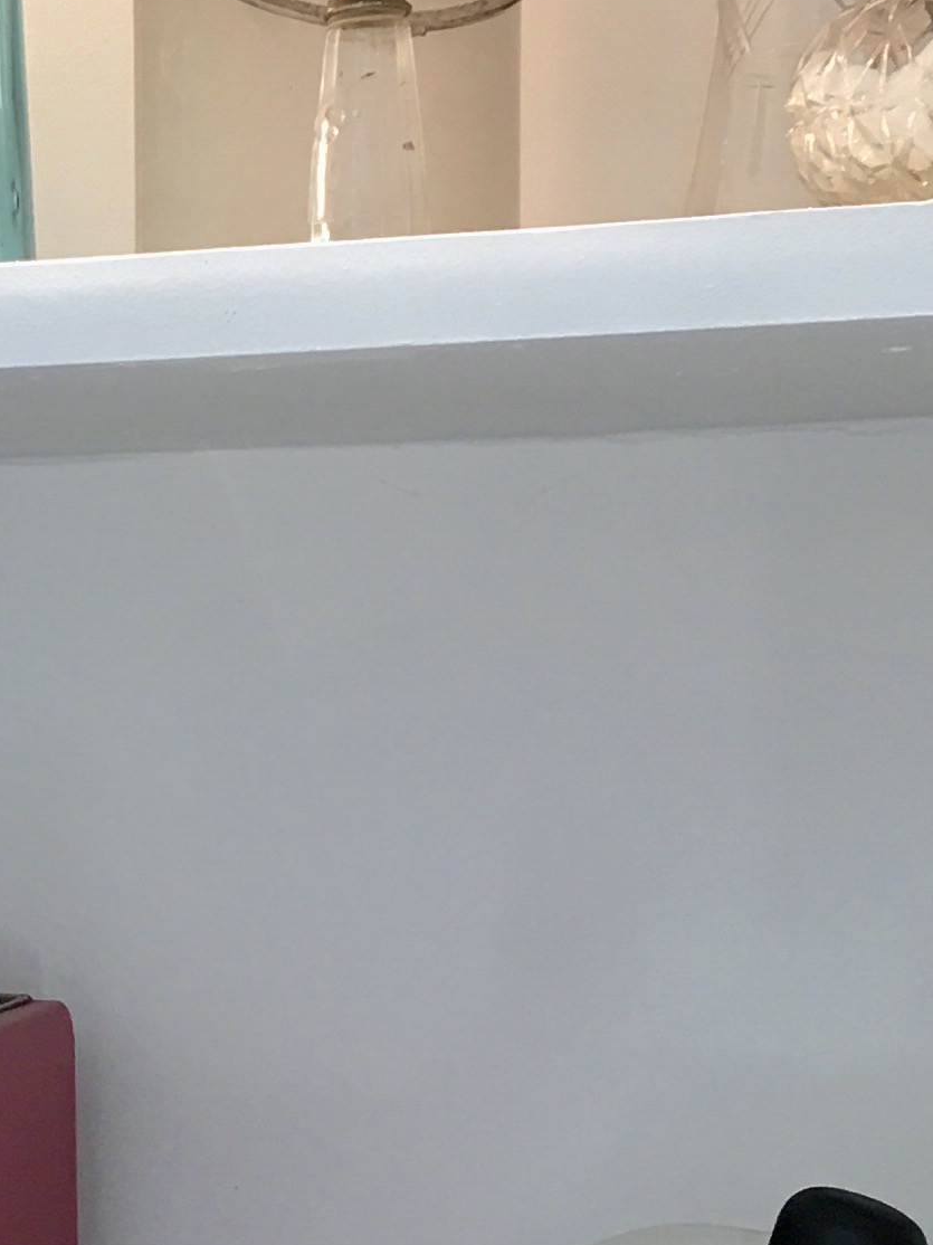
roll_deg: +0.4
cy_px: 1235
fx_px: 3775
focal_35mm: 105
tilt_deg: -6.3
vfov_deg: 18.3
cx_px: -175
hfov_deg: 13.7
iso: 32
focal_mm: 4.15
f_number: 2.2
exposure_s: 1/17
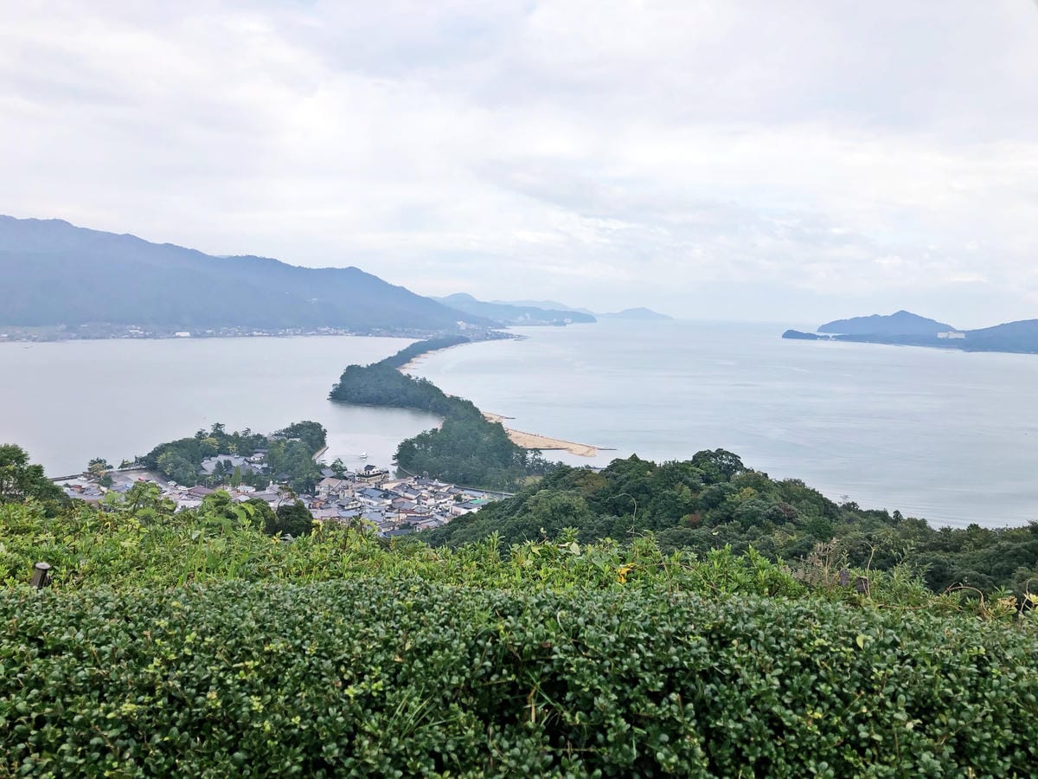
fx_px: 870
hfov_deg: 61.7
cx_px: 519
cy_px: 390
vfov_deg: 48.2
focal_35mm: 29
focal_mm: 3.99
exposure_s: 1/1779
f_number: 1.8
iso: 20
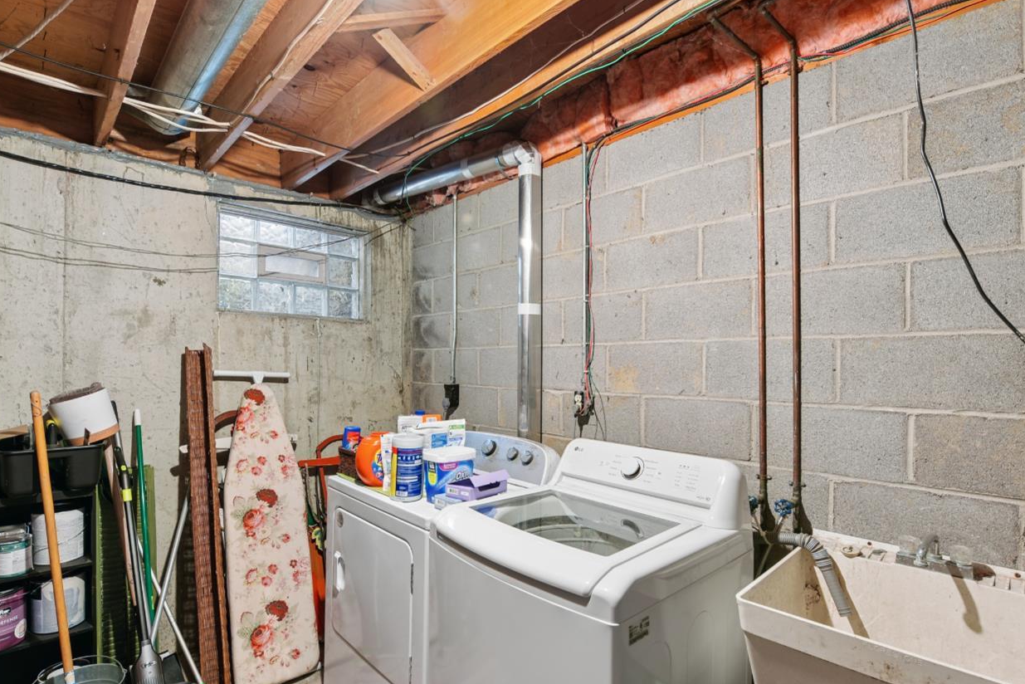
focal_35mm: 17
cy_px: 357
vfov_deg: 70.4
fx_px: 484
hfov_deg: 93.3
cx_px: 507
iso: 400
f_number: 8
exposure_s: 1/3.33
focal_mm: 14
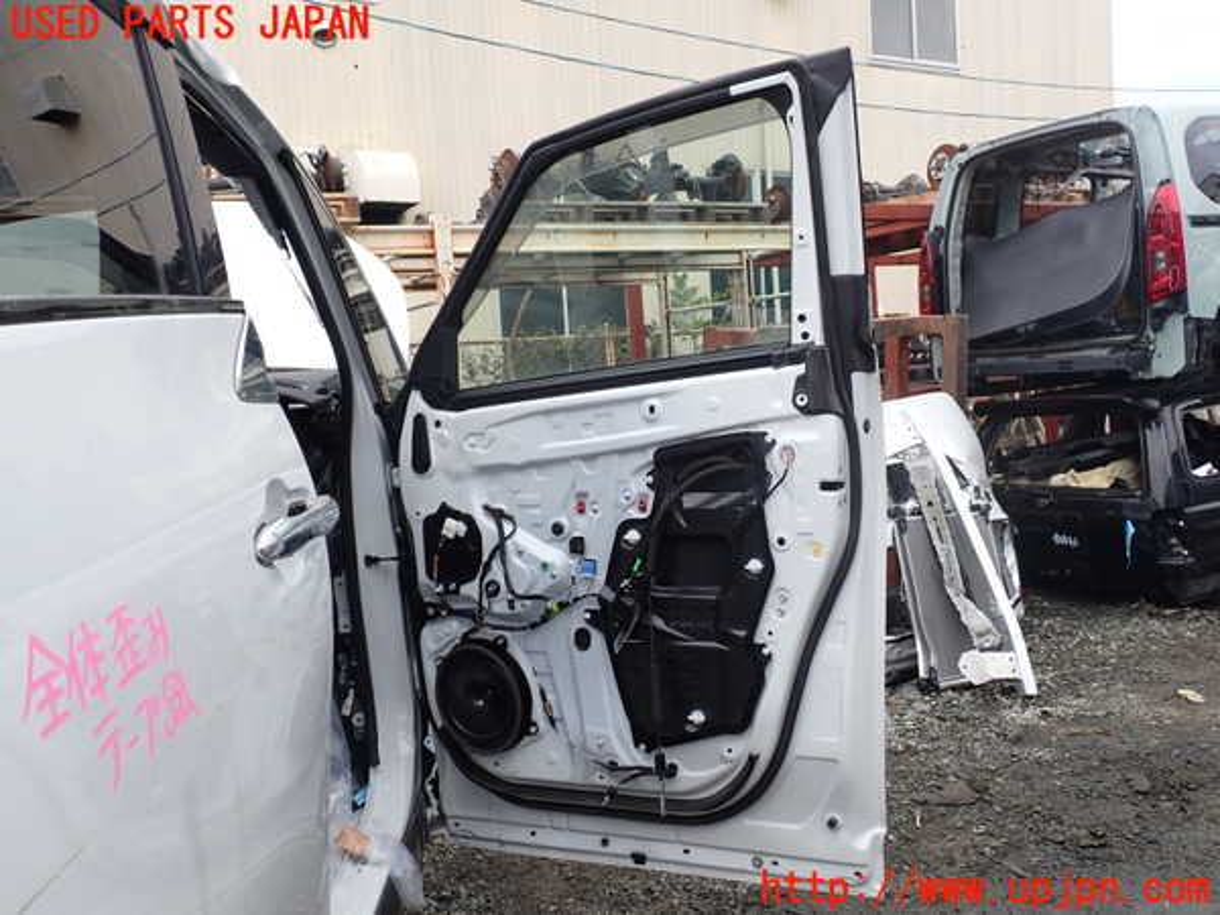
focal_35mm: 30
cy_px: 458
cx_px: 610
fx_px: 1057
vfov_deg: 46.8
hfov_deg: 60.0
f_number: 3.2
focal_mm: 5.4
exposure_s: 1/500
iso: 100
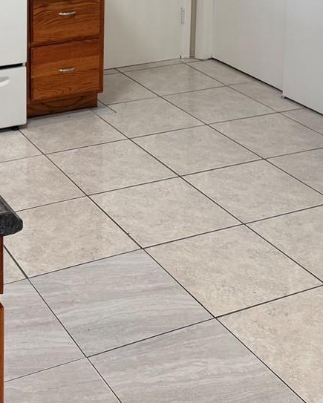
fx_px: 824
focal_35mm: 69
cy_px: -42
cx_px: 62
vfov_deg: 25.5
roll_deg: +0.3
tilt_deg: -11.1
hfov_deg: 21.9
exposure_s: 1/120
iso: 125
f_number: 1.78
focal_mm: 6.76
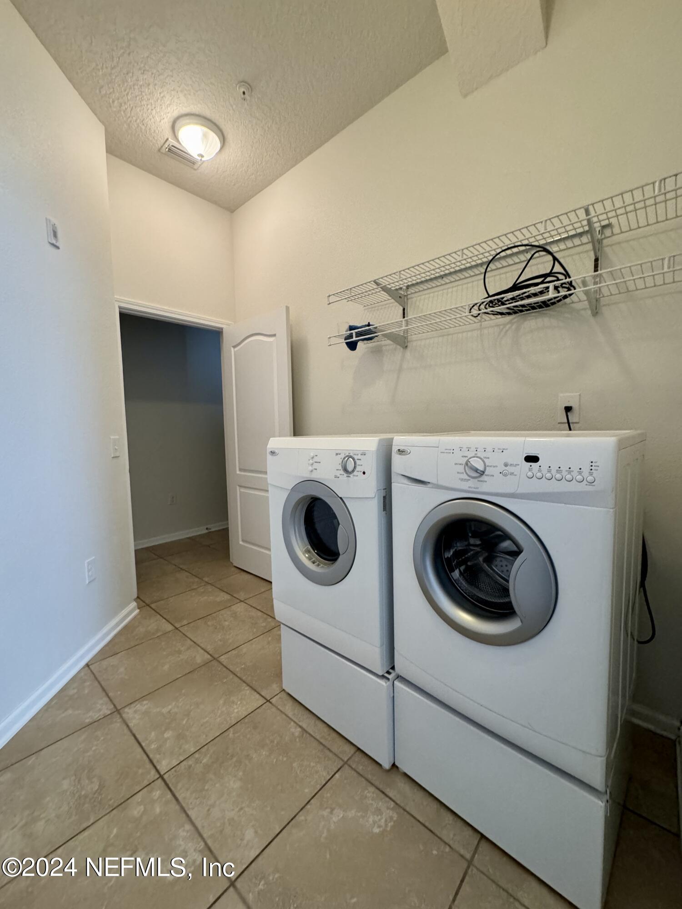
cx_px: 341
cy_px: 454
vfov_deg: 102.1
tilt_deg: -3.7
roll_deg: +1.1
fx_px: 368
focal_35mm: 14
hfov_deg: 85.7
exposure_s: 1/60
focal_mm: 2.22
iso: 320
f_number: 2.2
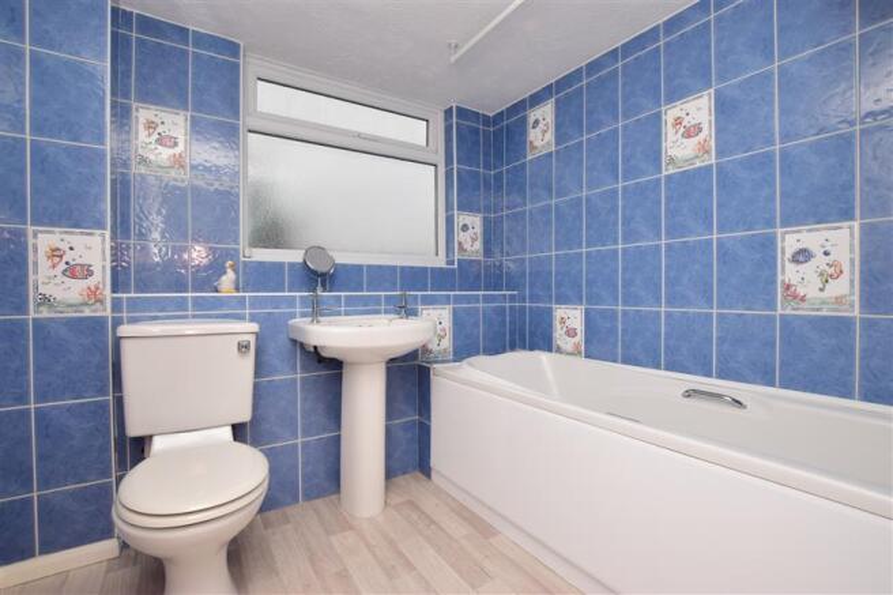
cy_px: 298
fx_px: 372
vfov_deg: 77.3
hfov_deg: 100.4
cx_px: 446
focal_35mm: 15
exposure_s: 1/200
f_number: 8
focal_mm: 10
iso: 400
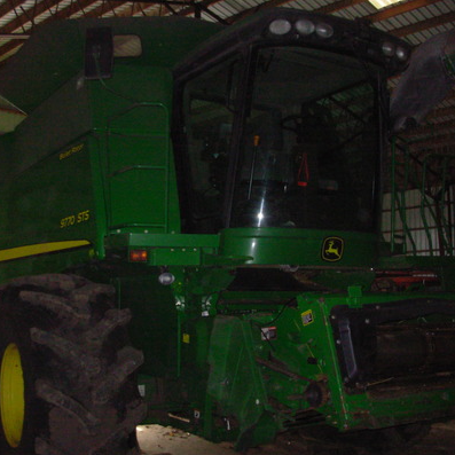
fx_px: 684
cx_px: 206
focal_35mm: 46
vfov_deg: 36.8
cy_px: 222
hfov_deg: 36.8
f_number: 2.9
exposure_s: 1/128
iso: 200
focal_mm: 6.3
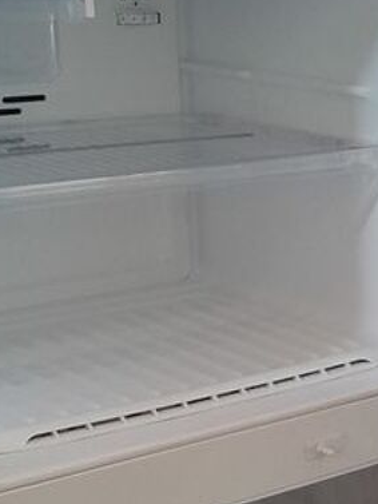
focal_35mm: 92
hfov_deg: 15.4
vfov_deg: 20.2
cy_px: 574
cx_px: 482
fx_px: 1339
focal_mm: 3.98
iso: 500
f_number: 1.8
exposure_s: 1/33
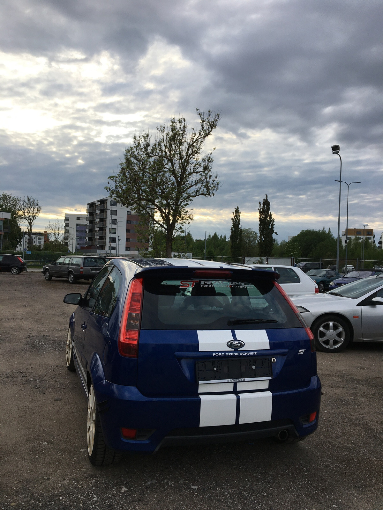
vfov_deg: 61.7
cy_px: 255
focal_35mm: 29
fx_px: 428
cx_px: 192
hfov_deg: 48.2
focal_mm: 4.15
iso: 25
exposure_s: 1/1241
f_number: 2.2
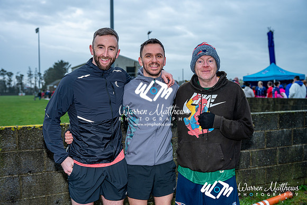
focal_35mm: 38
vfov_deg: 35.1
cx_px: 154
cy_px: 102
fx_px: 324
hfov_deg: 50.7
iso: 100
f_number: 4
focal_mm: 38
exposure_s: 1/320
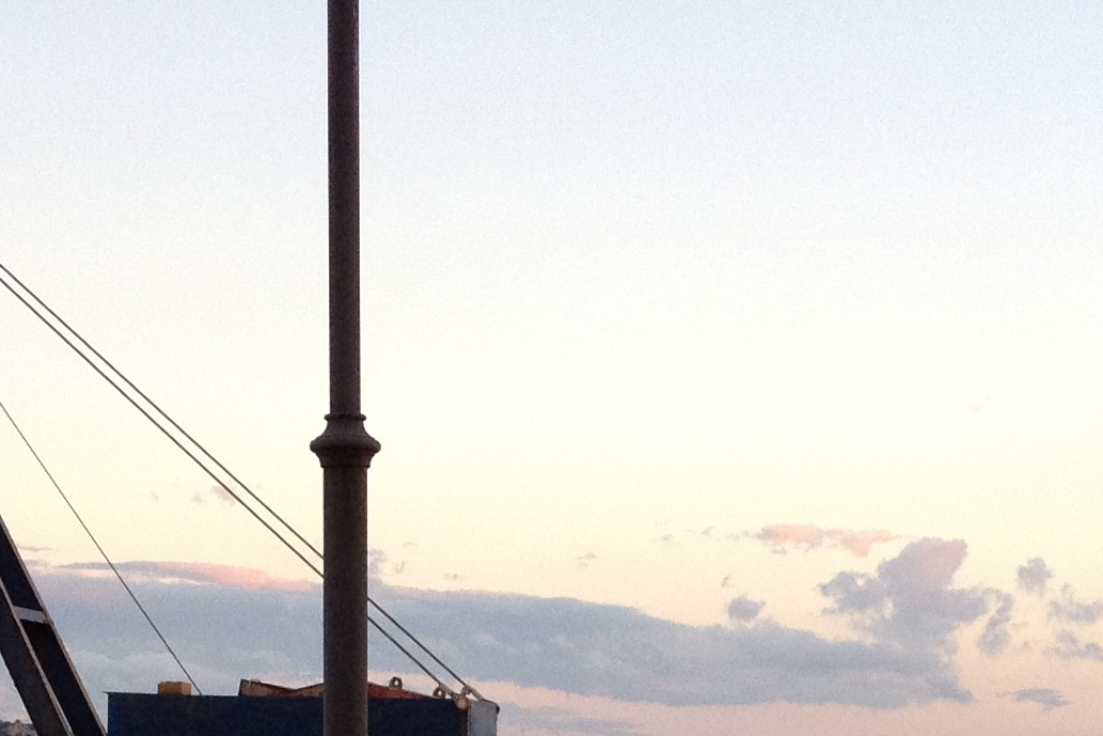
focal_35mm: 115
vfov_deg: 11.5
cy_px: 1007
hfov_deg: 17.8
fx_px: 3524
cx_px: 549
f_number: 2.4
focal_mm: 4.28
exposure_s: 1/120
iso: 100
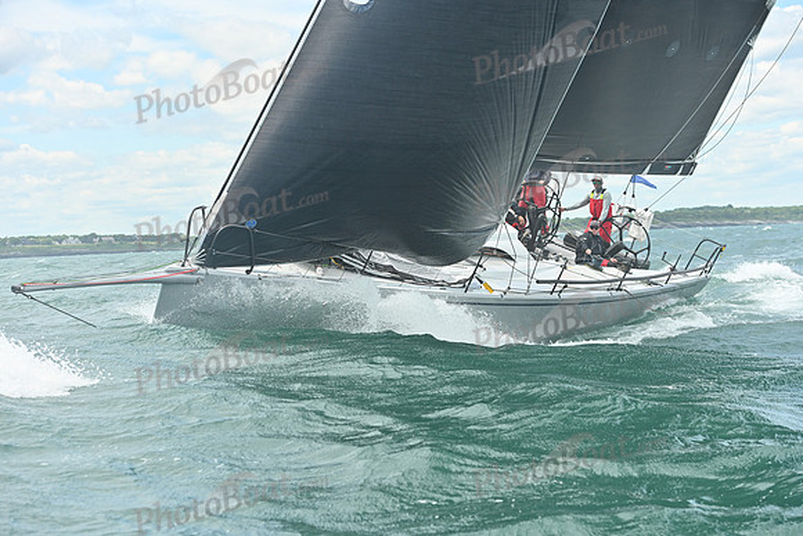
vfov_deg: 19.5
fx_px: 1562
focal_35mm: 70
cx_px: 402
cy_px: 268
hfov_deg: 28.8
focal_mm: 70
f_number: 5
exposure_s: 1/1250
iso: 250
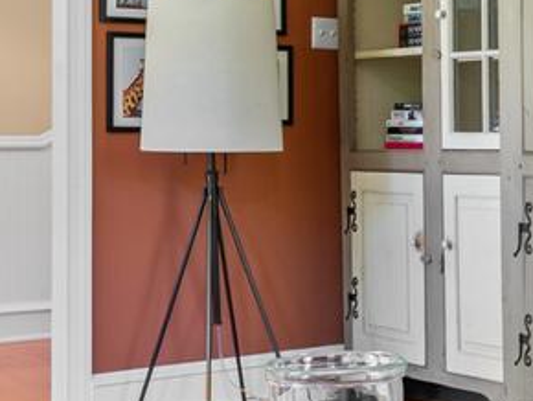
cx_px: 731
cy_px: 137
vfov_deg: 15.6
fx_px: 1464
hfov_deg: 18.8
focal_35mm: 95
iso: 200
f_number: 7.1
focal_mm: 14
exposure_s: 1
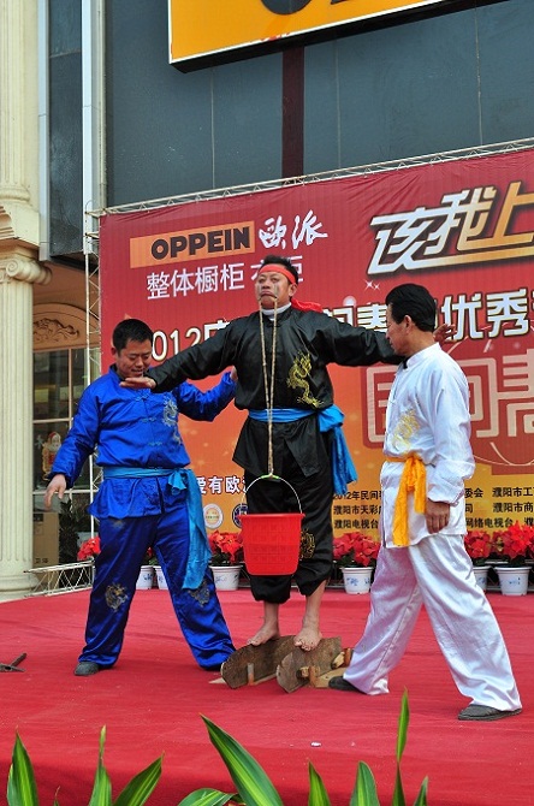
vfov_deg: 41.2
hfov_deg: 28.0
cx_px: 267
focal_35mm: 48
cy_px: 403
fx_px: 1072
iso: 200
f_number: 5.6
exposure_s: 1/320
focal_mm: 32
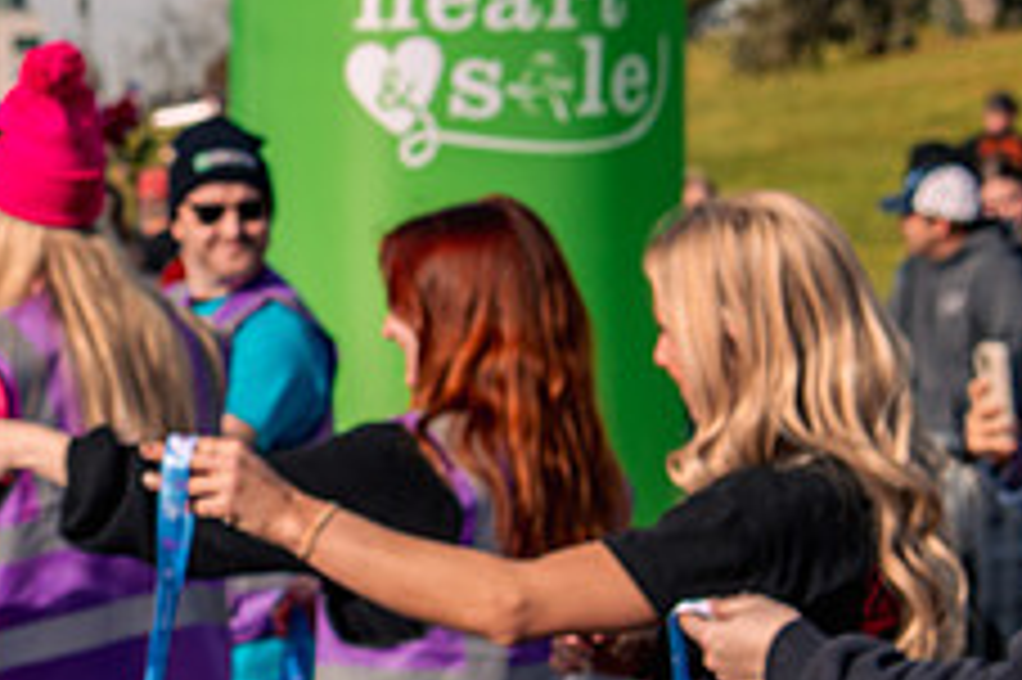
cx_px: -185
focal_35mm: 172
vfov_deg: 8.0
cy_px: 224
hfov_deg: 11.7
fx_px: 4879
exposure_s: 1/1000
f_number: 5.6
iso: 200
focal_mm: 50
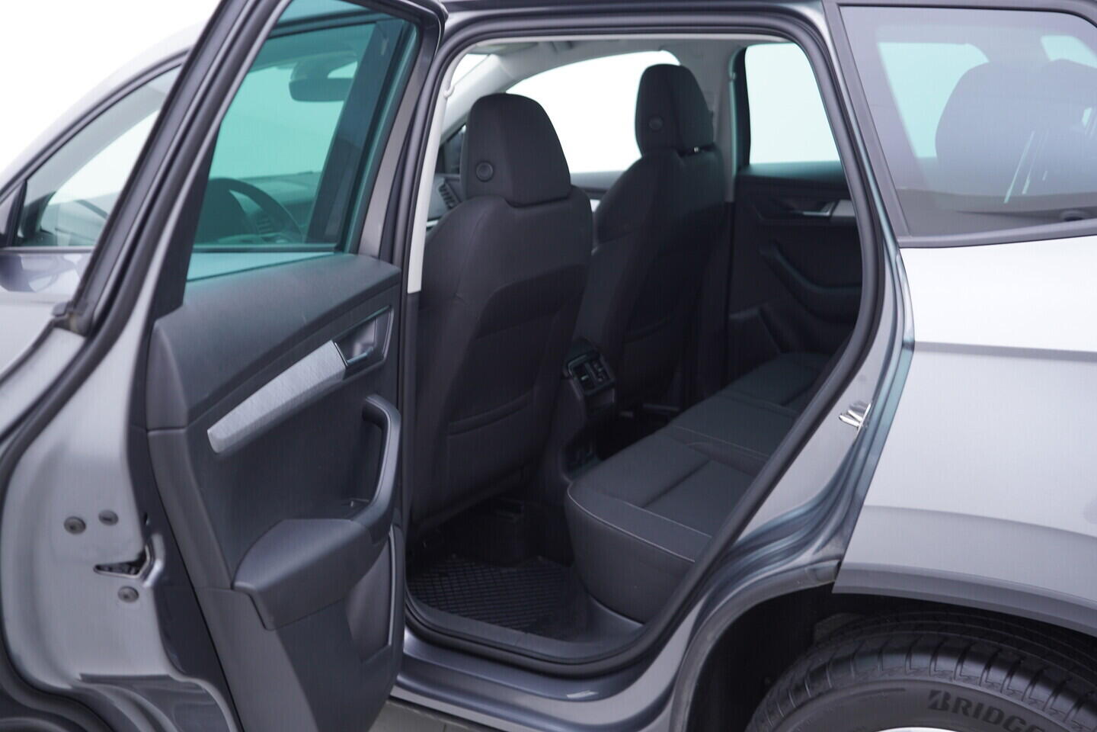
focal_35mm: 36
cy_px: 366
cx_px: 548
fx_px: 1097
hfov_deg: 53.1
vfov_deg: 36.9
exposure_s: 1/40
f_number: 2.8
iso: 160
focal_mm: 24
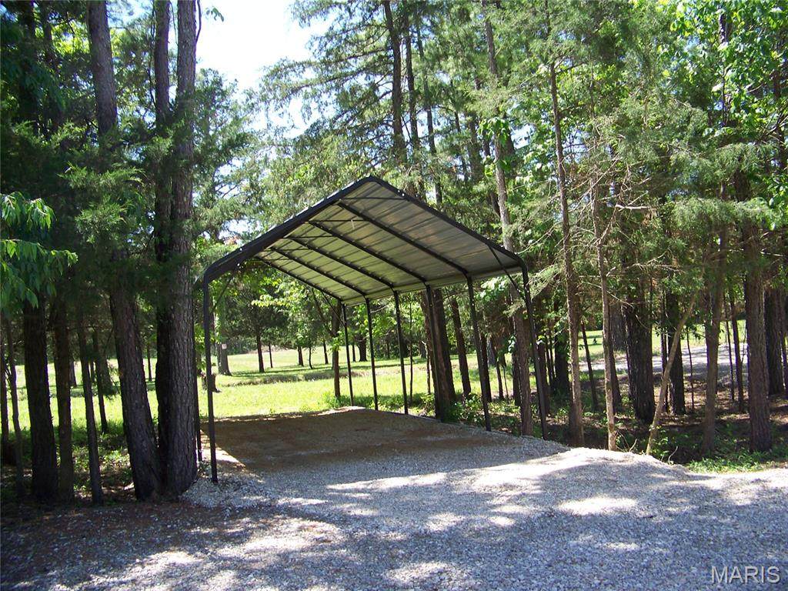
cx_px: 394
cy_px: 296
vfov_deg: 39.7
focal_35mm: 36
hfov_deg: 51.4
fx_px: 820
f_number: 2.8
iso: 64
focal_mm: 5.85
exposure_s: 1/200
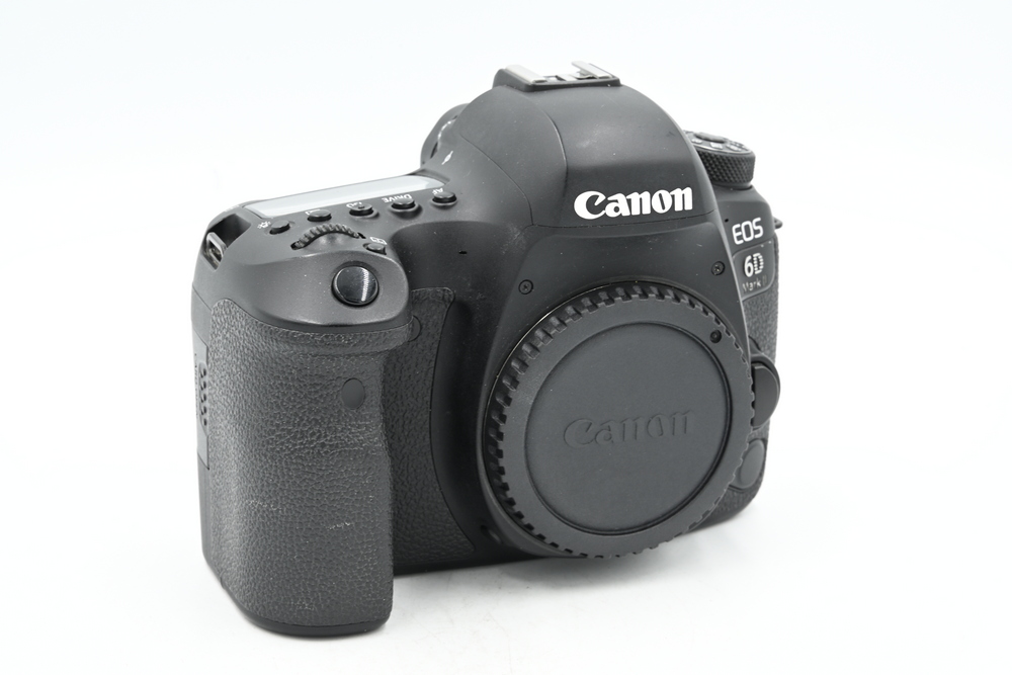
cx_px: 506
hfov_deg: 27.0
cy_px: 338
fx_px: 2108
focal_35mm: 75
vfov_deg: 18.2
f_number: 16
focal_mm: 75
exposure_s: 1/13
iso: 200
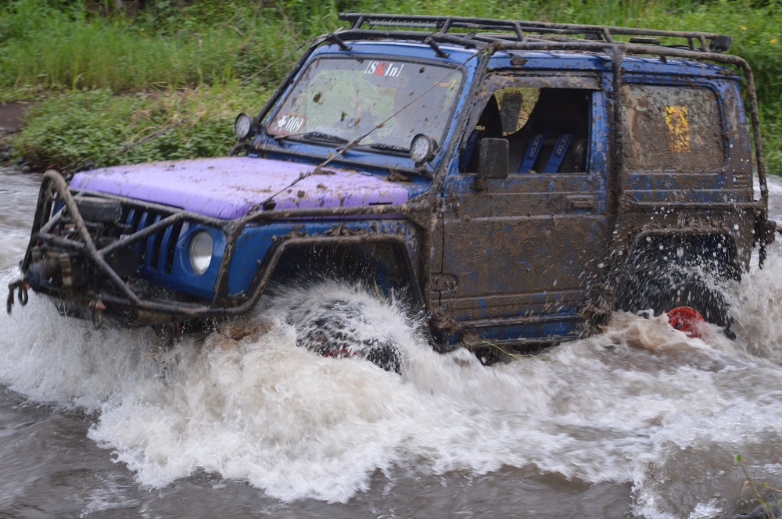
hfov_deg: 27.0
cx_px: 391
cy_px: 260
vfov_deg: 18.1
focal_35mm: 75
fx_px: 1627
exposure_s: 1/125
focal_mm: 50
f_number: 5.6
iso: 220
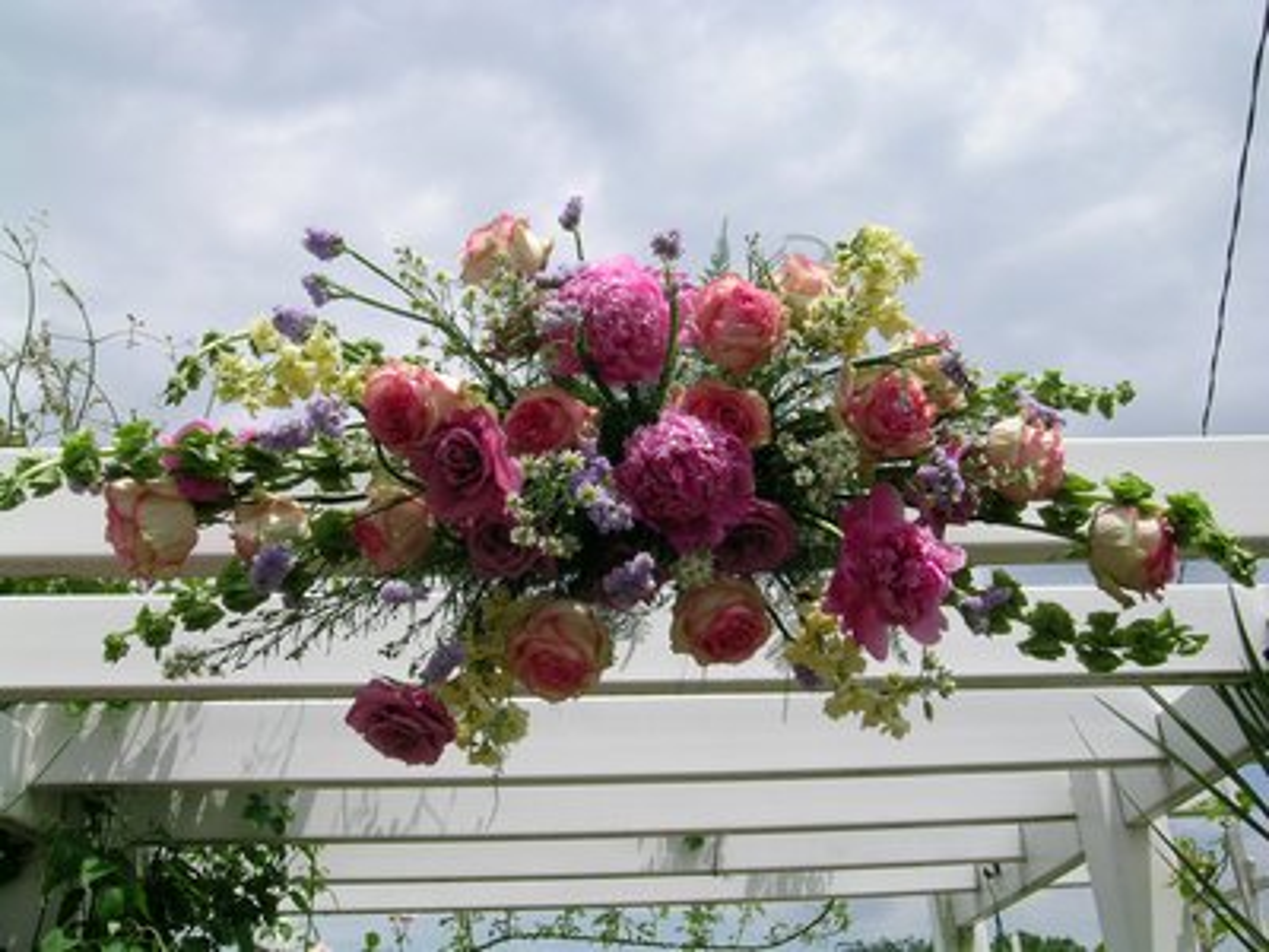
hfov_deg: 29.8
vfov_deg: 22.6
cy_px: 476
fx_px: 2383
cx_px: 634
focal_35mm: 65
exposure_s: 1/332
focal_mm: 6.5
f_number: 7.3
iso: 50
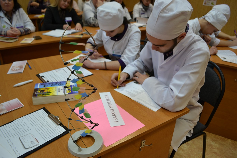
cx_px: 118
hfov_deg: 67.4
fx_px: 178
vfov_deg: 47.9
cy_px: 79
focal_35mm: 27
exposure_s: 1/60
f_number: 4
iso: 400
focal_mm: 18
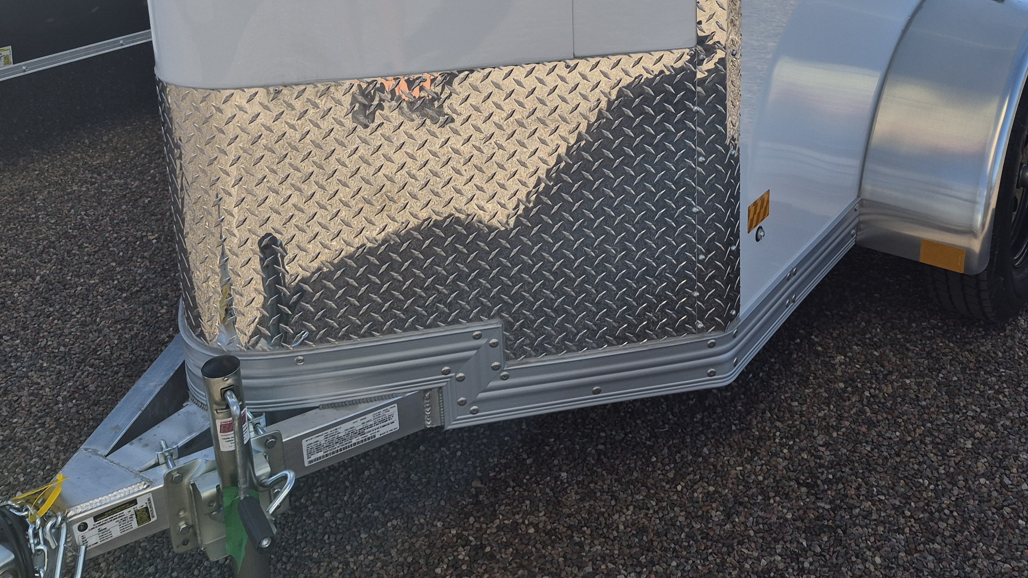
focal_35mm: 42
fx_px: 1145
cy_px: -25
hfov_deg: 48.2
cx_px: 581
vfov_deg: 26.5
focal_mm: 5.4
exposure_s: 1/4176
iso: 80
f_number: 1.8
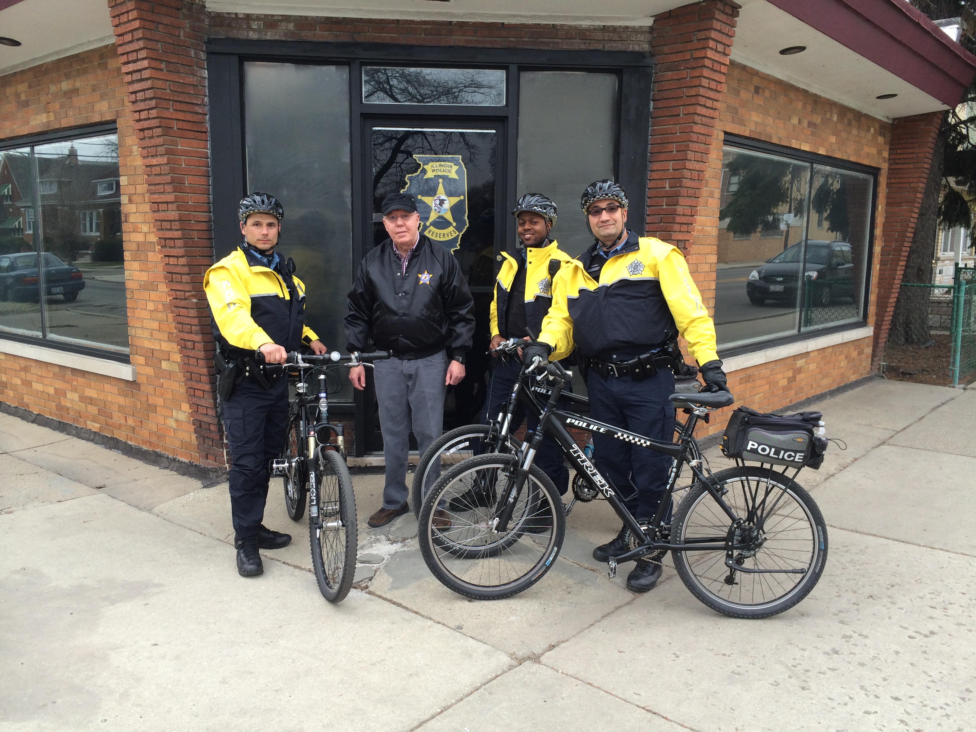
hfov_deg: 60.0
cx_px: 488
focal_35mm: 30
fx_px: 846
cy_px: 366
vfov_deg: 46.8
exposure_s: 1/120
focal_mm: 4.12
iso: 50
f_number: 2.2
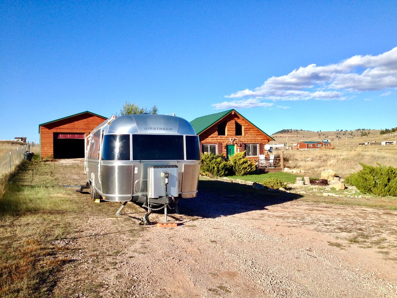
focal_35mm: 35
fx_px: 401
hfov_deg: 52.6
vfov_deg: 40.7
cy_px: 149
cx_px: 198
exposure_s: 1/1534
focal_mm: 4.28
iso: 50
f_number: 2.4
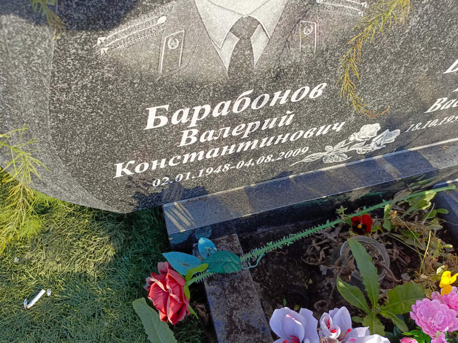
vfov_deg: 54.9
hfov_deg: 69.4
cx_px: 229
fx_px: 331
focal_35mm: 25
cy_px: 172
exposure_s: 1/327
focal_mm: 4.76
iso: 110
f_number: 1.69
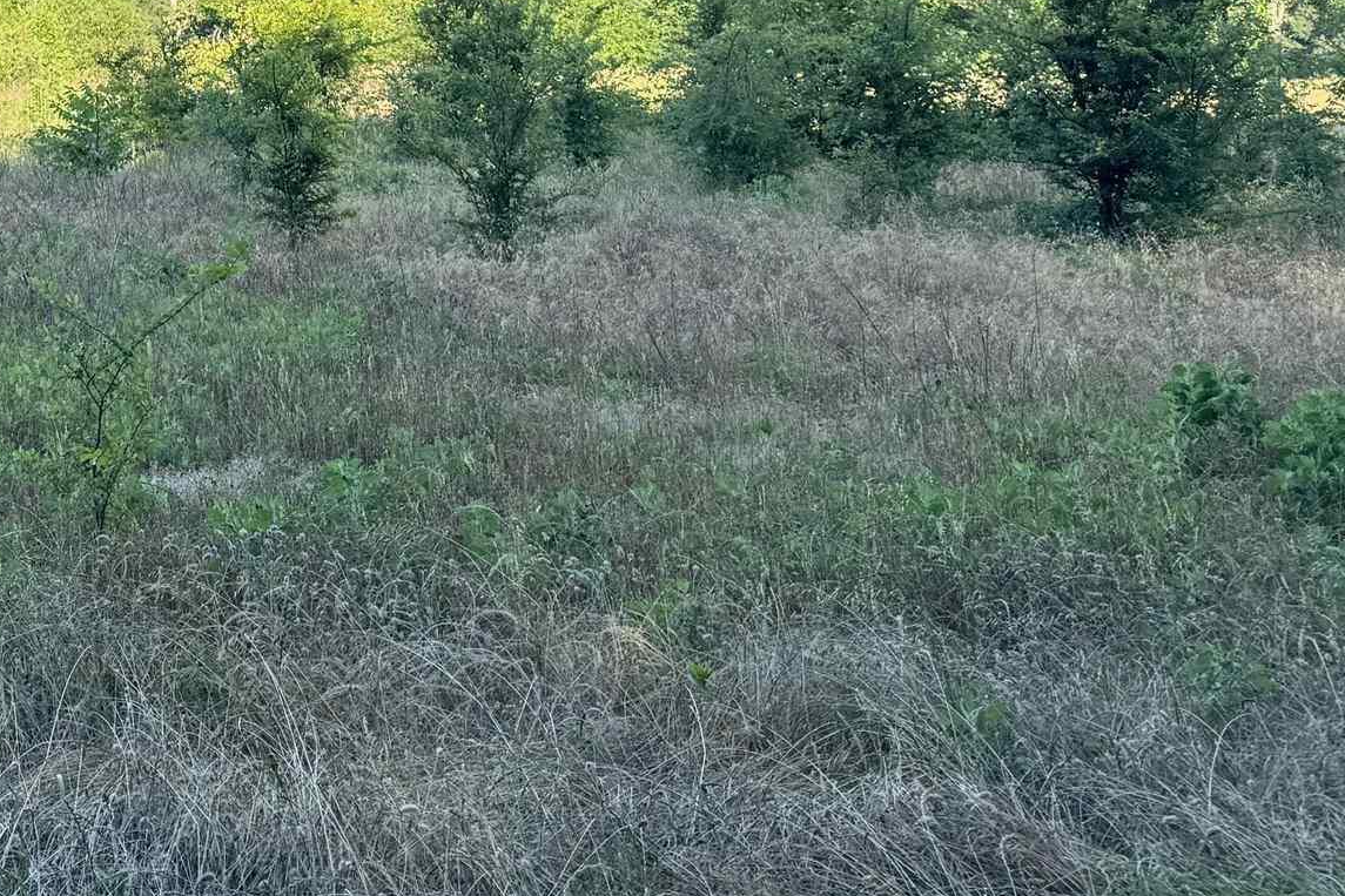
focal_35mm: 67
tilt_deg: +2.9
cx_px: -375
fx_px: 2503
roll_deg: -2.1
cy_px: -163
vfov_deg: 19.2
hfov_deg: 26.0
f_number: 1.78
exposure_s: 1/730
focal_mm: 6.76
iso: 80
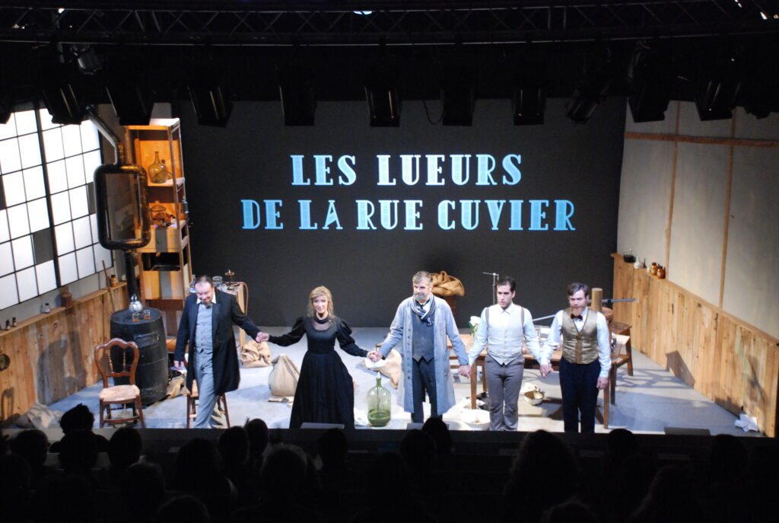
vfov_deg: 22.7
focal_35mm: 60
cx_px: 390
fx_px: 1301
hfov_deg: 33.3
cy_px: 262
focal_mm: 40
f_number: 4.5
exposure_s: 1/20
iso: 1600
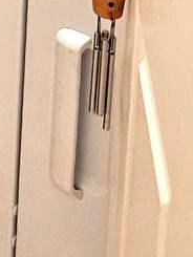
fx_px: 1070
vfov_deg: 11.3
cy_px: -364
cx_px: -218
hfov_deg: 9.5
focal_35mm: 144
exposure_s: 1/120
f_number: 1.8
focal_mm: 5.4
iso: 800
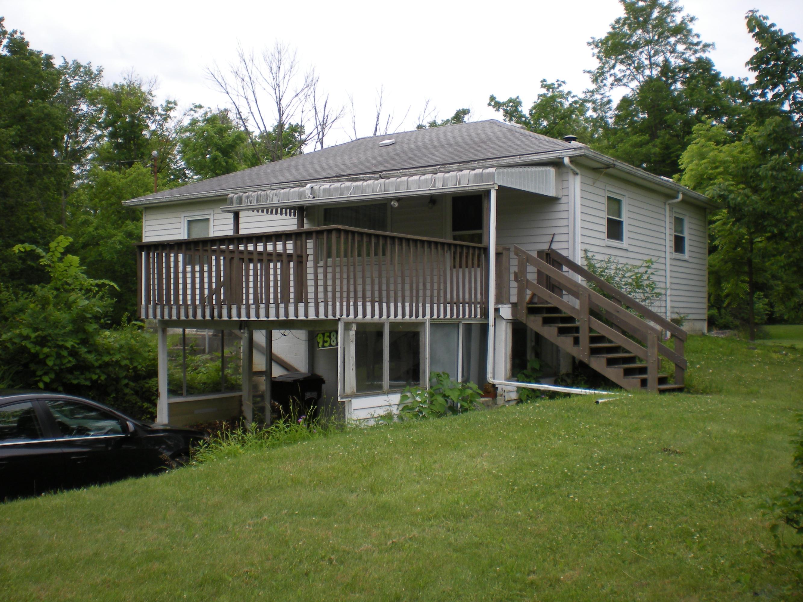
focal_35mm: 38
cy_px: 301
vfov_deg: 37.7
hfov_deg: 49.0
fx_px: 881
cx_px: 402
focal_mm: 6.3
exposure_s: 1/180
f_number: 4.6
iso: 64
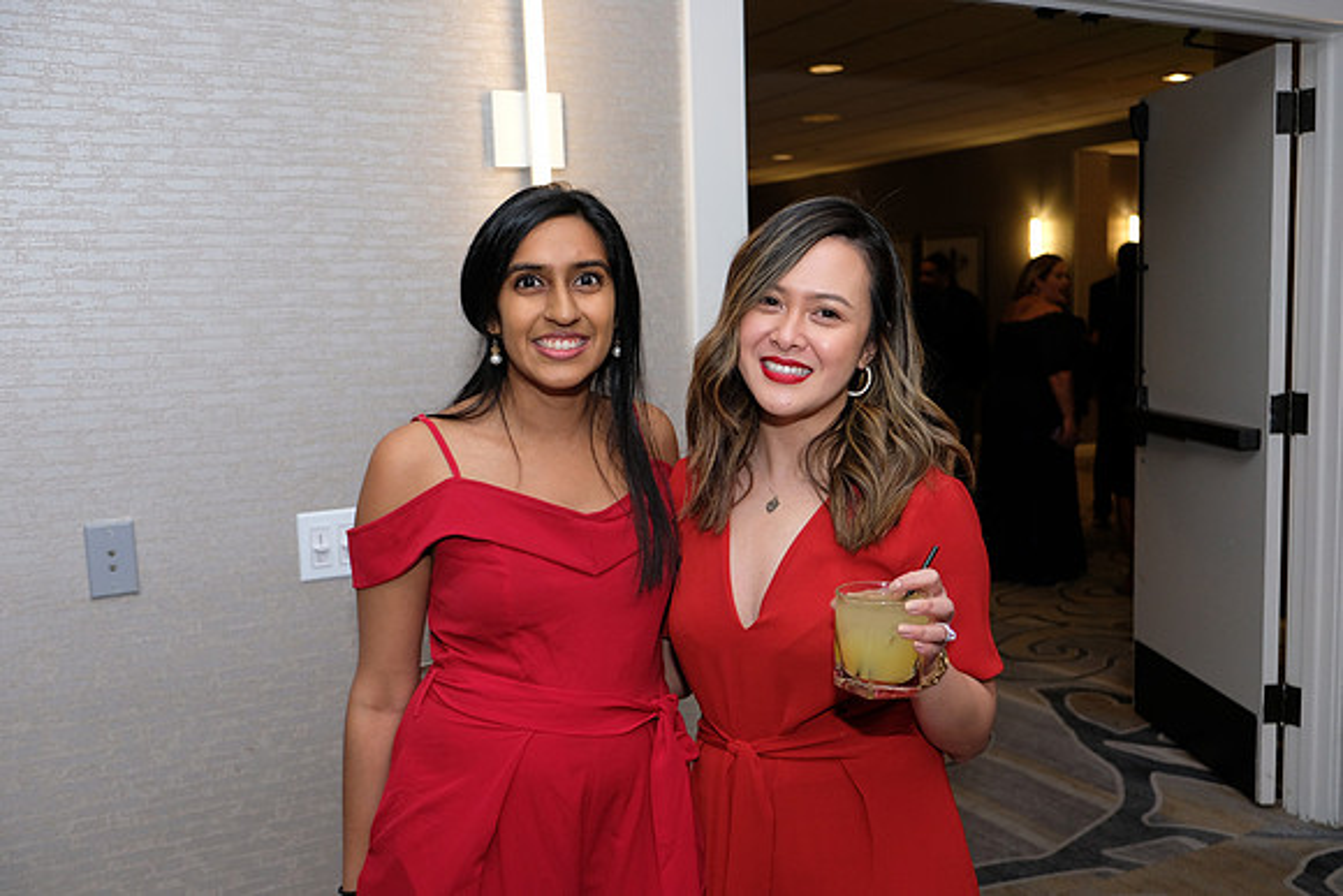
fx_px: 1231
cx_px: 672
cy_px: 448
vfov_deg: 40.0
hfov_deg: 57.2
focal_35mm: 33
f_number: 3.2
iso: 800
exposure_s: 1/180
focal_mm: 22.3
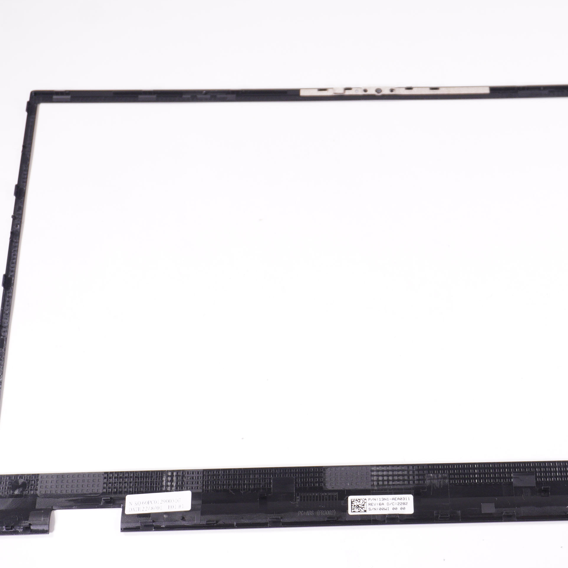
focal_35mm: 58
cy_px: 293
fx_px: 1070
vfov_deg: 29.7
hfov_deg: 29.4
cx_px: 399
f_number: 5.6
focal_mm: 29
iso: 640
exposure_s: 1/200
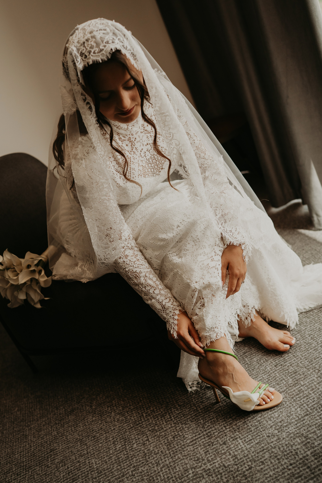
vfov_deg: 54.4
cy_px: 242
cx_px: 161
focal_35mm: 35
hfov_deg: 37.9
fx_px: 470
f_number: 2.2
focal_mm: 35
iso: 640
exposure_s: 1/1600
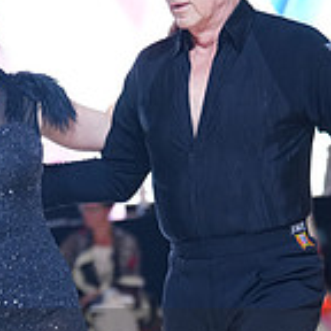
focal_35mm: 292
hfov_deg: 6.0
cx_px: 137
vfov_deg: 6.0
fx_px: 3159
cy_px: 386
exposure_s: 1/640
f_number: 2.8
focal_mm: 85
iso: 1250
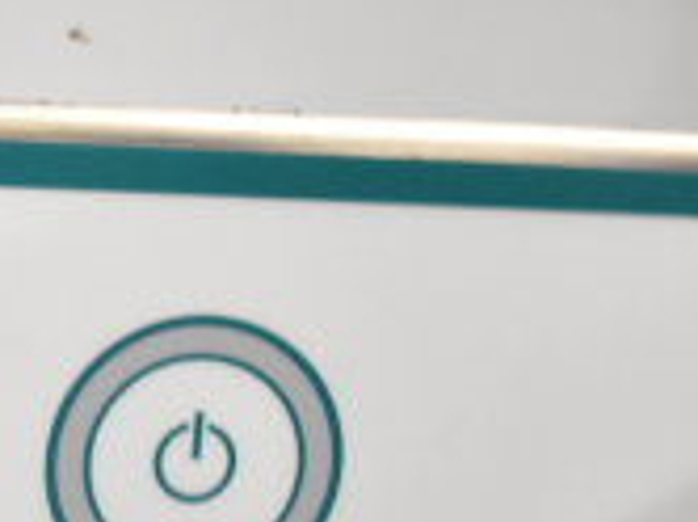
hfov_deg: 11.8
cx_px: -576
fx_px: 3096
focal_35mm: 154
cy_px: 440
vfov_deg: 9.6
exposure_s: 1/50
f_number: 4.2
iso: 3200
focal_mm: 29
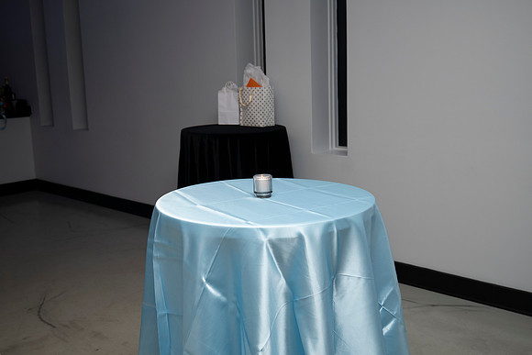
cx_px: 266
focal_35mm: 41
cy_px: 178
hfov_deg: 47.4
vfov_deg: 32.6
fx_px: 606
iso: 800
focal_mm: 40
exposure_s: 1/160
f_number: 4.7
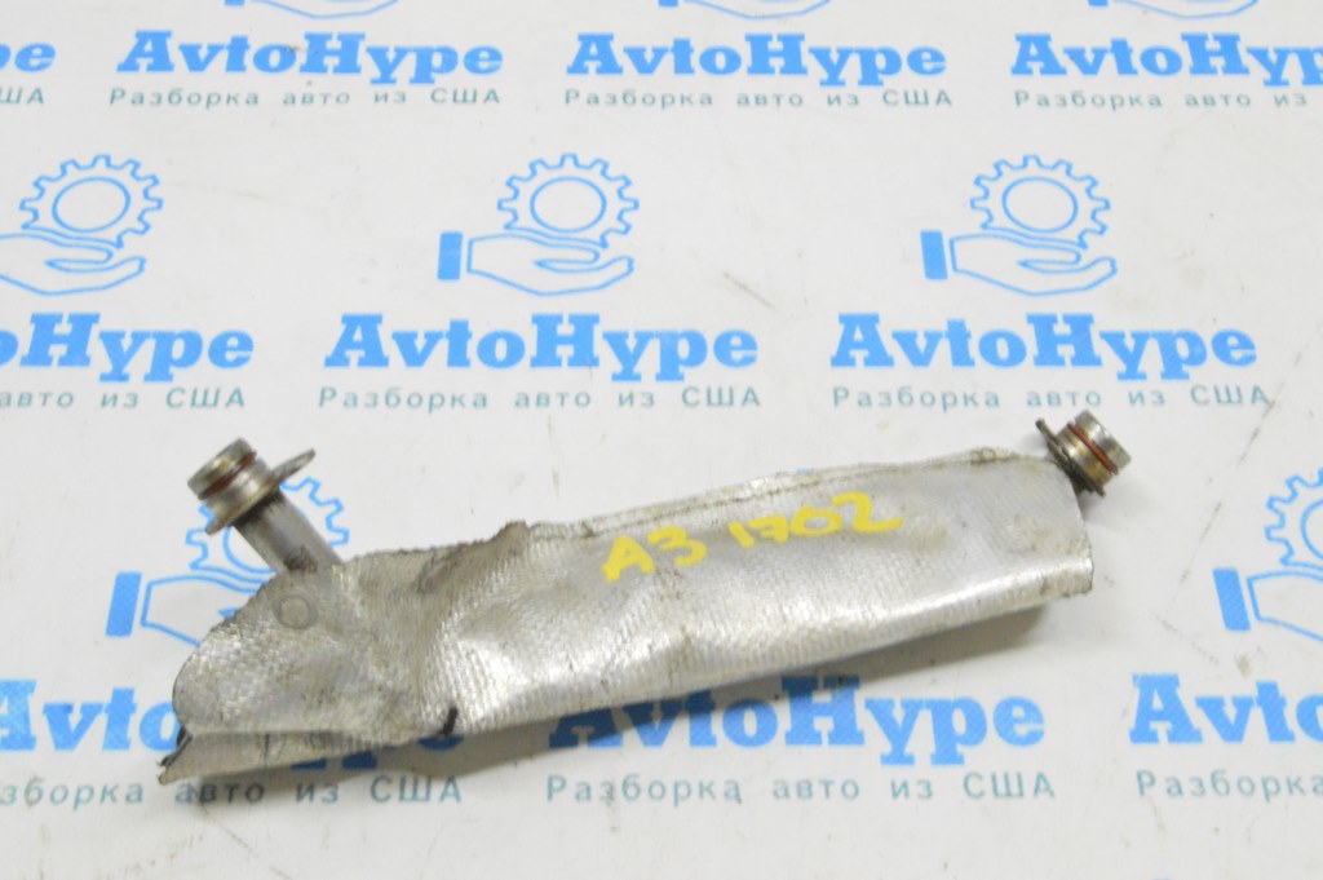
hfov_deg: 38.9
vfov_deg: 26.4
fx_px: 1873
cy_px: 440
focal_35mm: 51
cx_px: 662
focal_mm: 34
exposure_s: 1/15
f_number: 20
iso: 6400
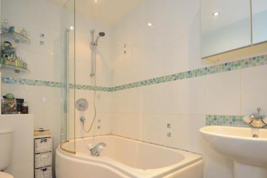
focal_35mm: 20
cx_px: 131
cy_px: 108
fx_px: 148
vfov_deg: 61.3
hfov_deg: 84.0
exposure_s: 1/25
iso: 400
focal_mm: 10
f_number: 5.6
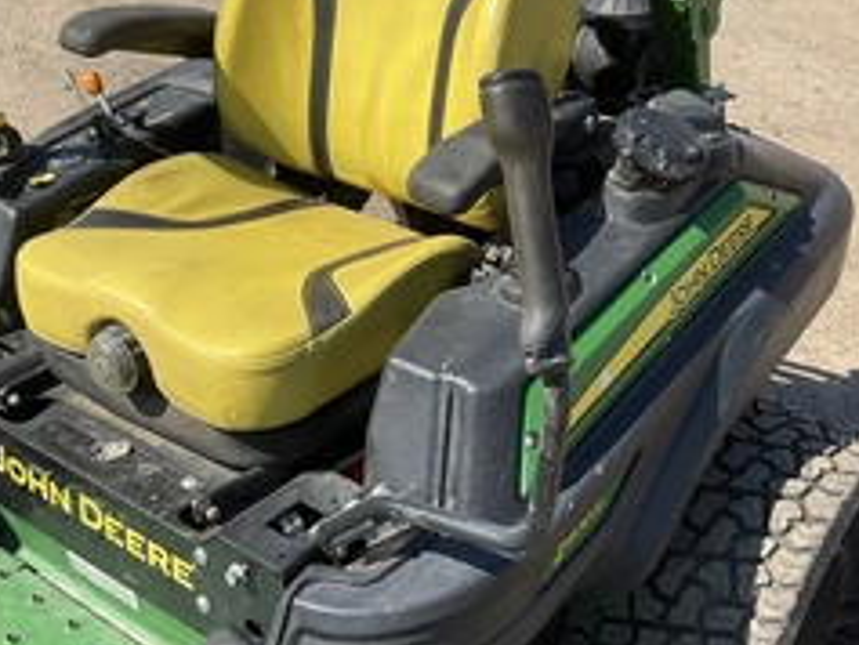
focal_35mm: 49
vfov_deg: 29.7
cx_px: 410
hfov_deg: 38.9
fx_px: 1217
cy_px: 294
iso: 25
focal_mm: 3
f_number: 1.8
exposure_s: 1/1577
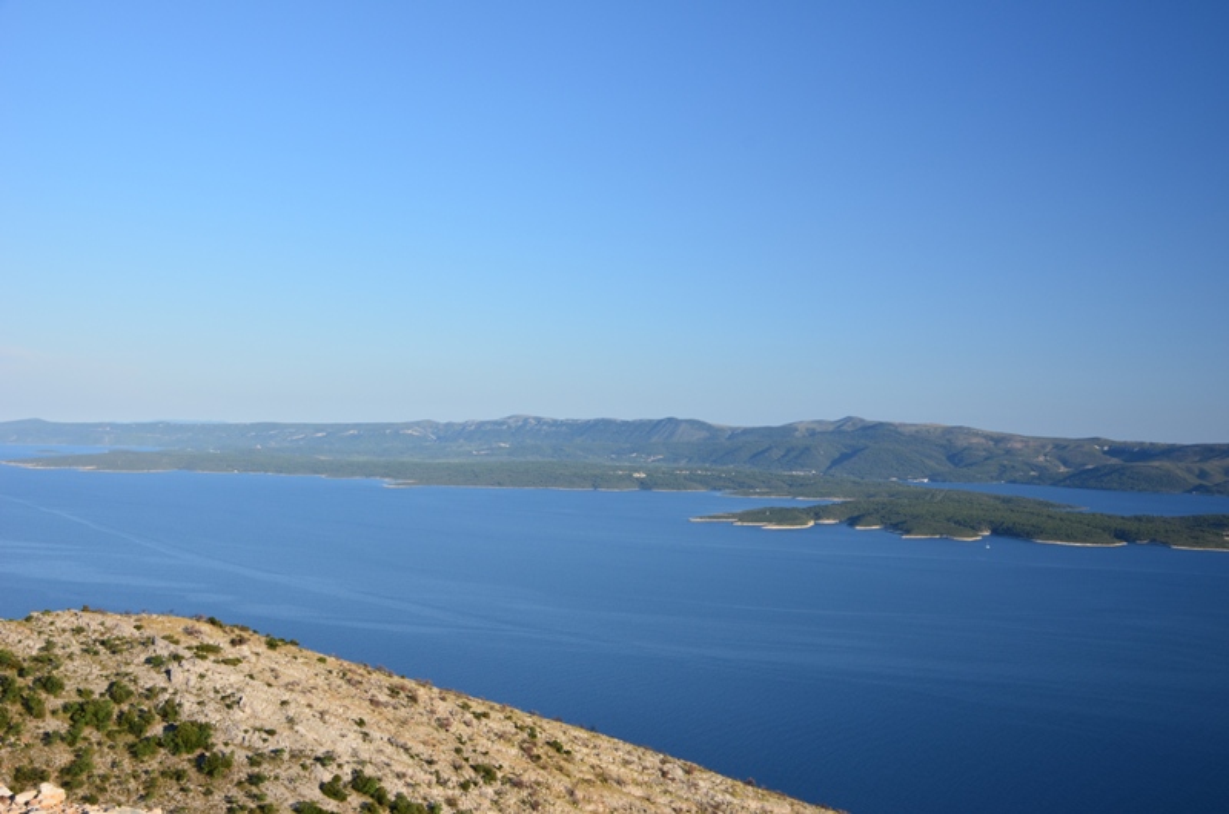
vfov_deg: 36.7
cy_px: 407
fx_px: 1227
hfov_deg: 53.2
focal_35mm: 36
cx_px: 614
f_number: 11
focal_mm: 24
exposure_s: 1/100
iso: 200
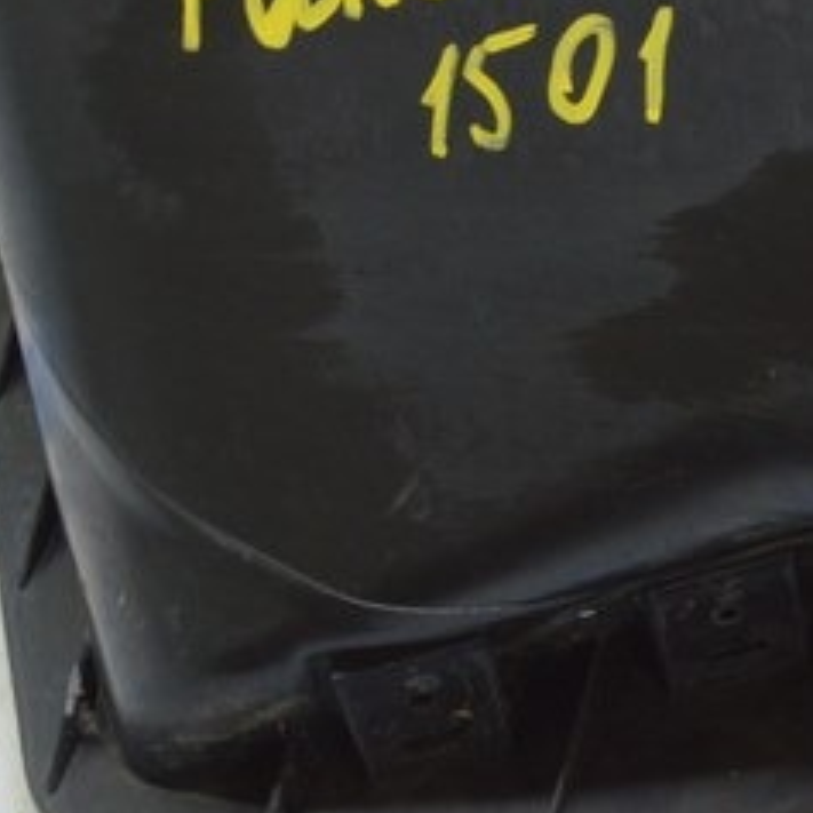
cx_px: 967
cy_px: 91
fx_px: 2923
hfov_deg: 15.3
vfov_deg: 15.7
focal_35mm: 110
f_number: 5.6
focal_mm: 20
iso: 400
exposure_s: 1/20
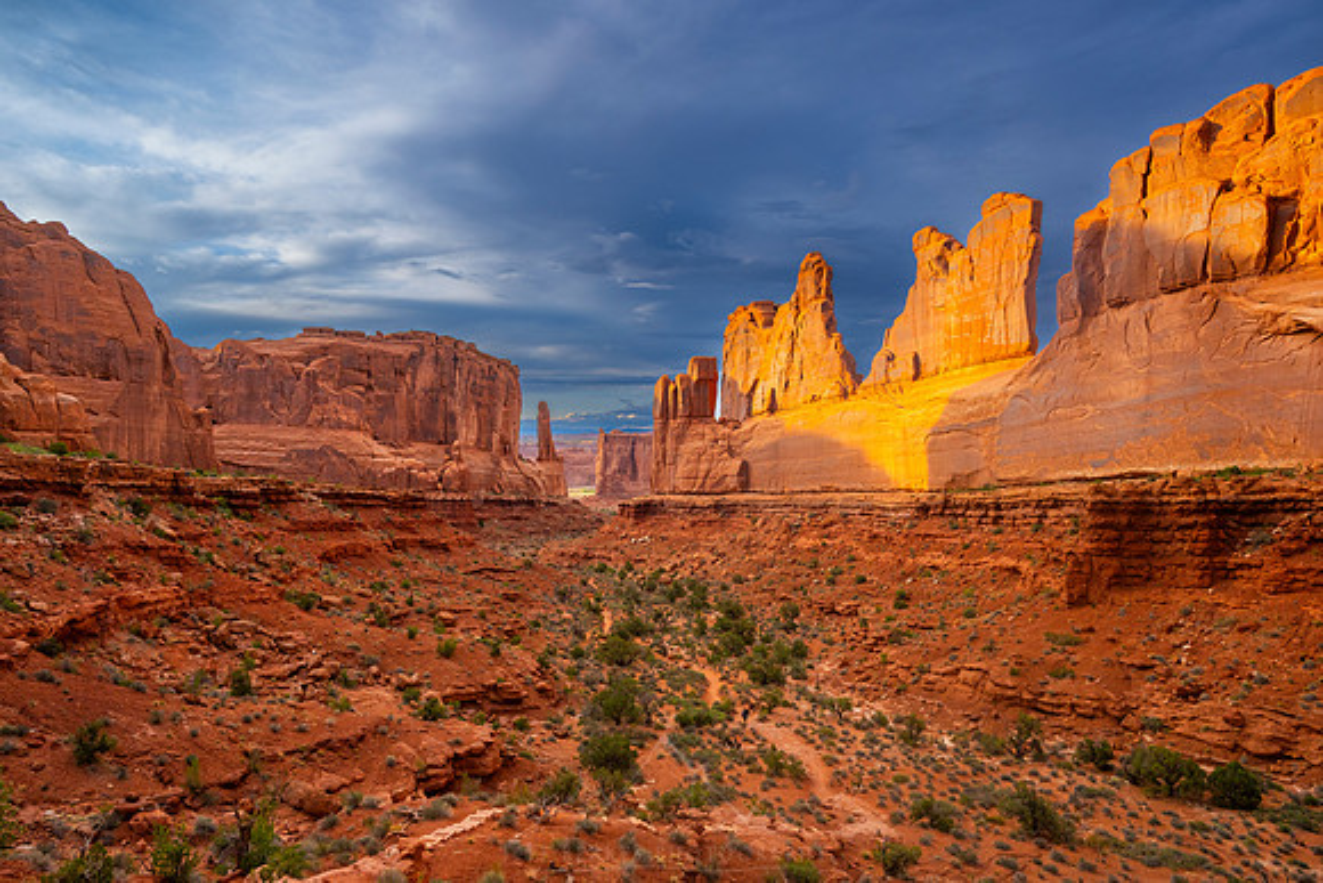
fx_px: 903
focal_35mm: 25
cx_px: 662
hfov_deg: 72.4
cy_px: 442
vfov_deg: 52.1
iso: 640
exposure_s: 1/250
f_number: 6.3
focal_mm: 24
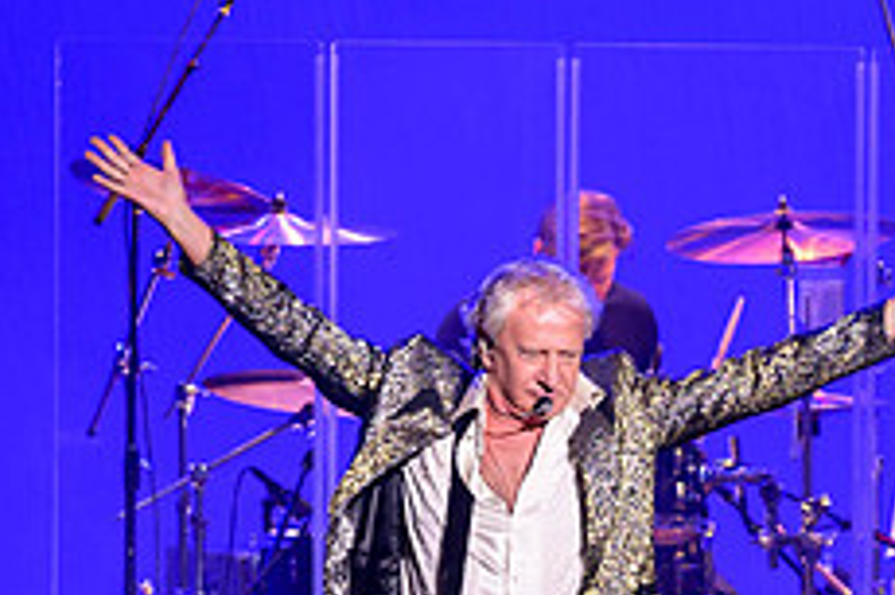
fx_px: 18831
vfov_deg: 1.8
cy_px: 714
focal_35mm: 758
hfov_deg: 2.7
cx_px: 934
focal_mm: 300
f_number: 4
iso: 2500
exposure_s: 1/250
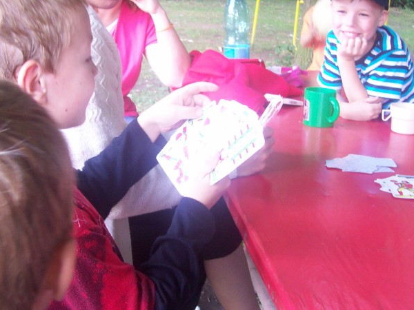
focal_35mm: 58
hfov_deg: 33.2
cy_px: 138
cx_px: 189
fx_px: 694
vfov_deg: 25.2
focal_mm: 5.6
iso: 97
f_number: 2.7
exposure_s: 1/32
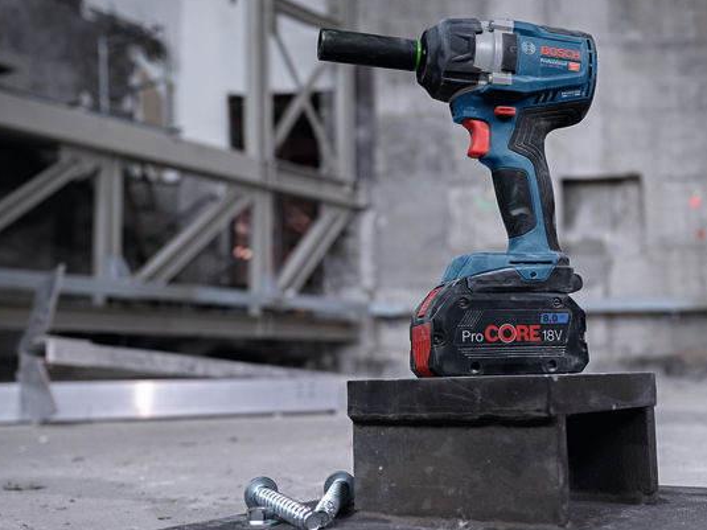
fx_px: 939
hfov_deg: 40.9
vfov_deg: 31.5
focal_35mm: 46
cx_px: 452
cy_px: 237
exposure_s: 1/160
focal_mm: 32
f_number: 4
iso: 800
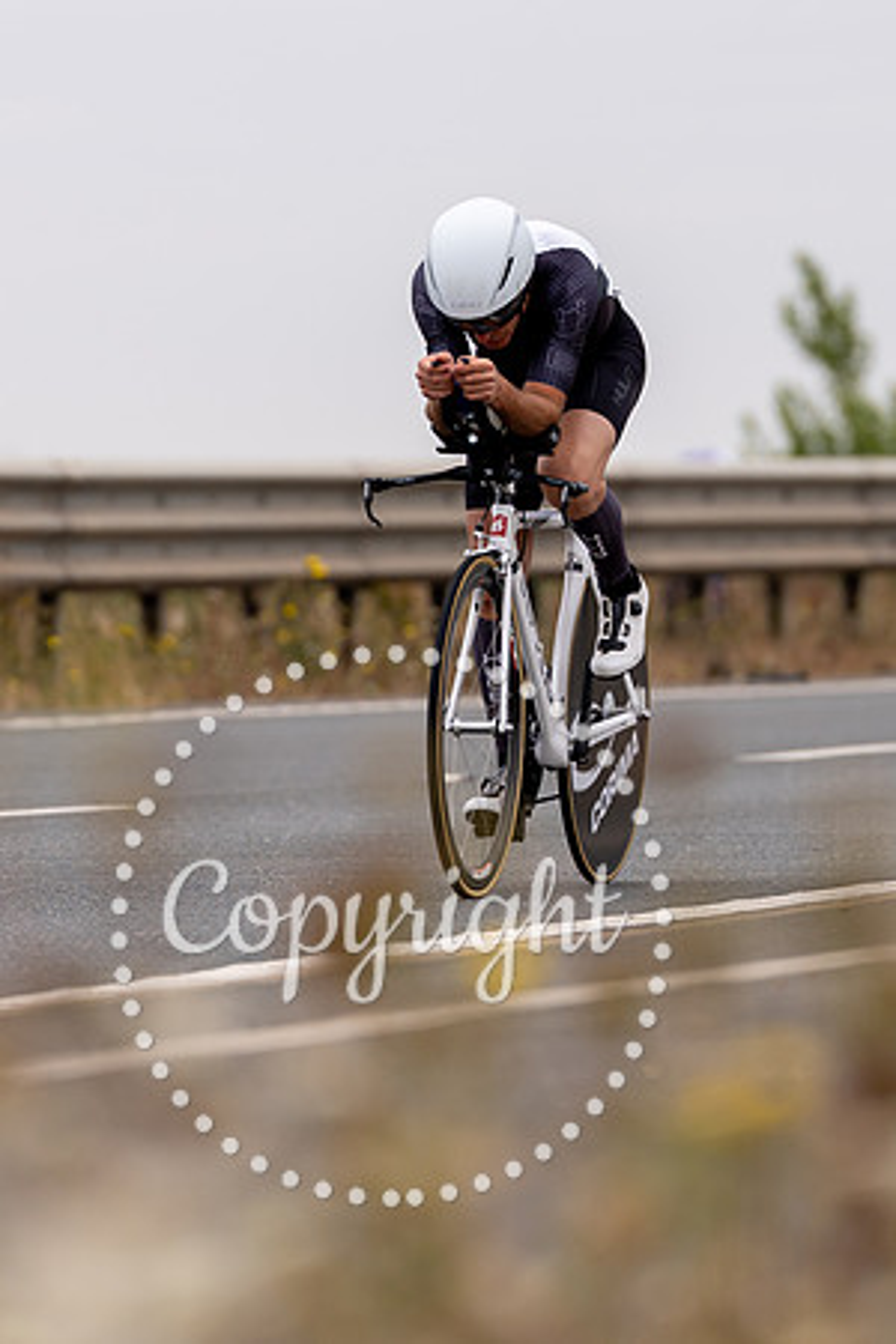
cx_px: 519
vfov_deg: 4.5
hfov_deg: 3.0
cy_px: 513
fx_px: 17229
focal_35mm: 462
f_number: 3.2
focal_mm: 200
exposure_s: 1/800
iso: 100
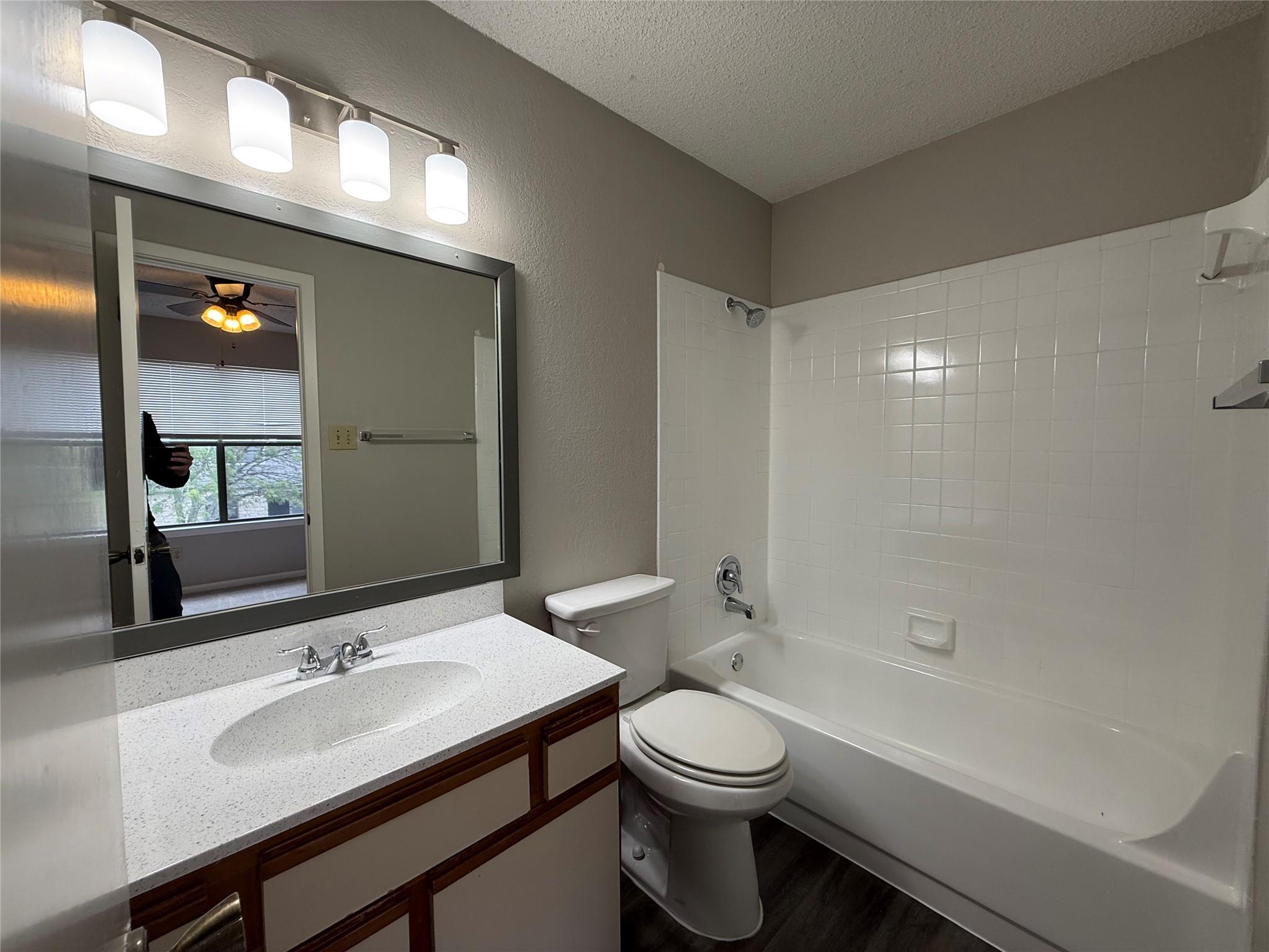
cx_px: 634
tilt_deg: -3.4
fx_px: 513
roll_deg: +0.2
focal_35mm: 14
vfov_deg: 85.7
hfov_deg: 102.1
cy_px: 476
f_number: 2.2
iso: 125
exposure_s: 1/120
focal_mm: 2.22
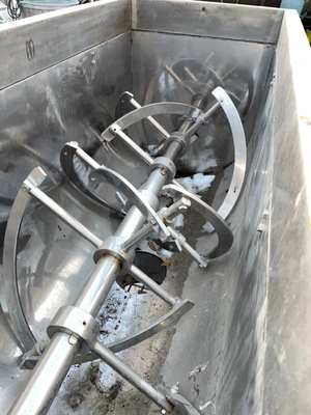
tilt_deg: -40.4
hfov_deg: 53.1
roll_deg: -6.6
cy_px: 208
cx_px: 156
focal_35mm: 26
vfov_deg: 67.3
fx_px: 311
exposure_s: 1/51
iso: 50
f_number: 1.6
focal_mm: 5.1
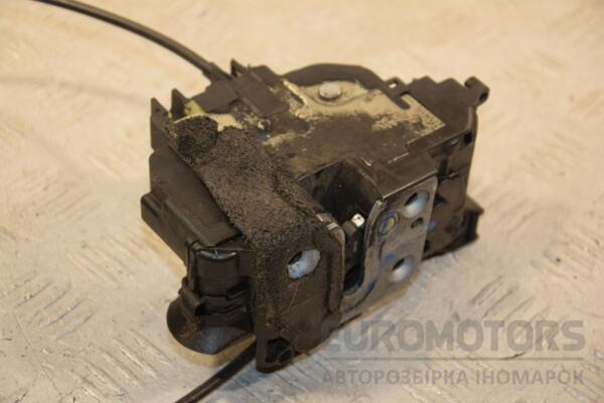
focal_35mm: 105
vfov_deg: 13.0
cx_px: 302
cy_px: 202
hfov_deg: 19.5
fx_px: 1762
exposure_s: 1/160
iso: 800
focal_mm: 70
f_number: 5.3
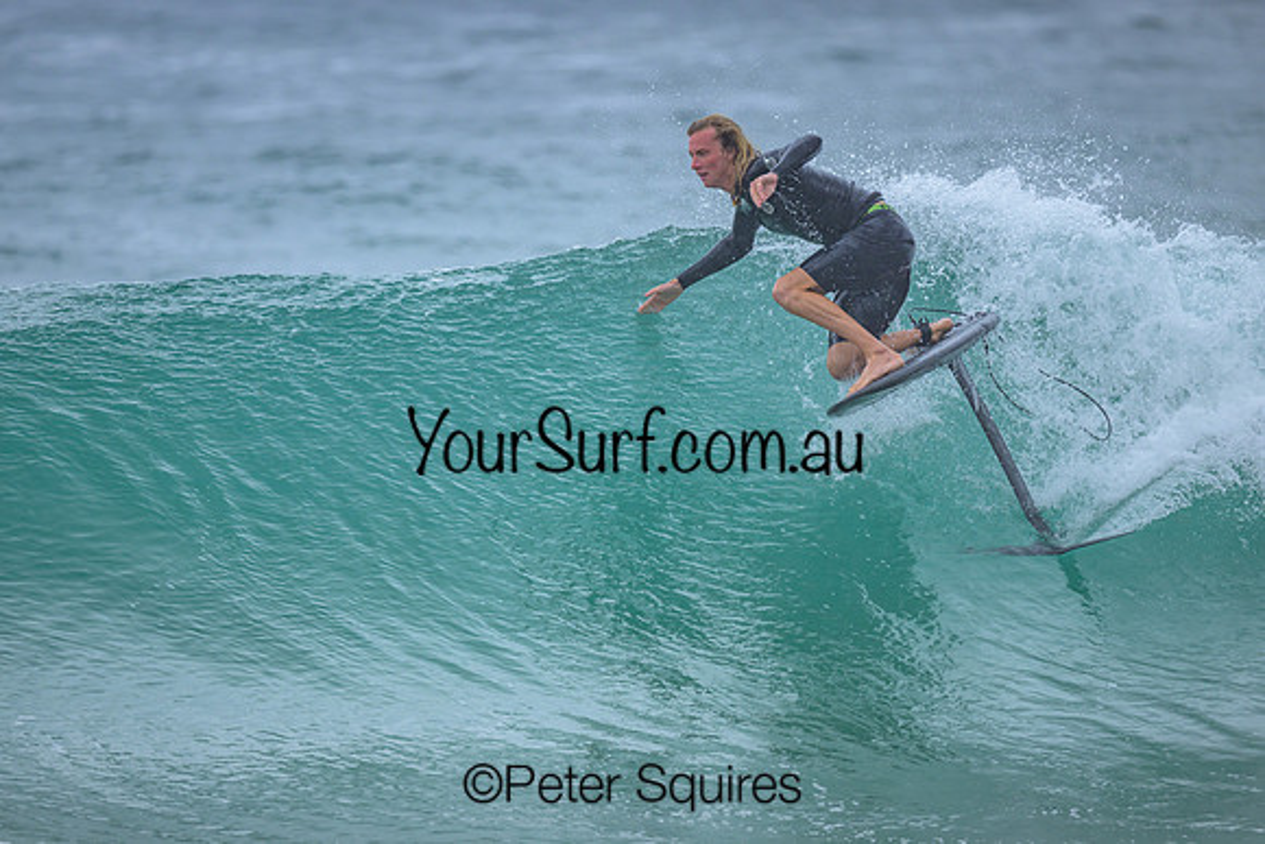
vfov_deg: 1.7
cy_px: 422
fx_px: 28116
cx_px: 632
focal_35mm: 800
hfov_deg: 2.6
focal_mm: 800
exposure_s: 1/2000
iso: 560
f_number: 6.3
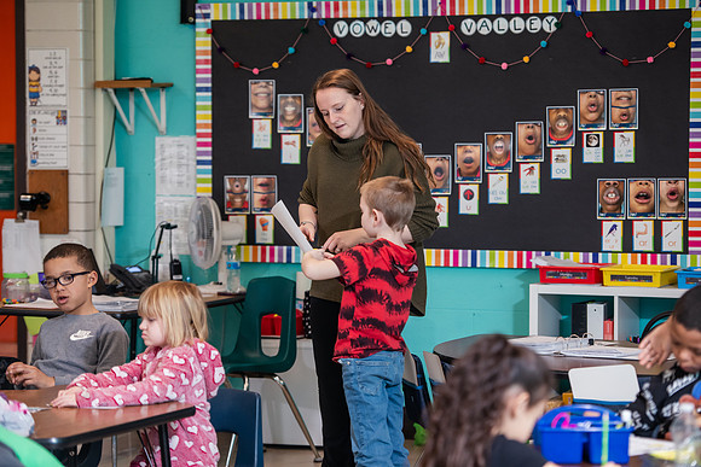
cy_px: 234
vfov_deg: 12.2
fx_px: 2181
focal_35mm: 112
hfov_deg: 18.3
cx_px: 350
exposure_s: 1/200
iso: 800
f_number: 3.2
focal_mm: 112
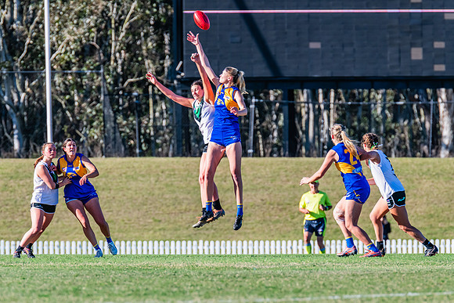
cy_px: 170
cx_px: 189
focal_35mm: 518
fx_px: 6530
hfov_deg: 4.0
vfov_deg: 2.7
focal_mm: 420
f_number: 7.1
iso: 640
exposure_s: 1/1250
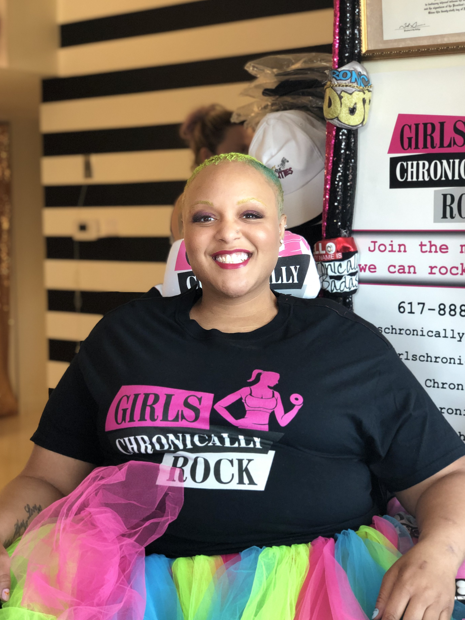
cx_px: 233
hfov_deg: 25.7
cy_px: 324
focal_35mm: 57
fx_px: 1021
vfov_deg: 33.8
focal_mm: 6
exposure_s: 1/40
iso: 125
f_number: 2.4
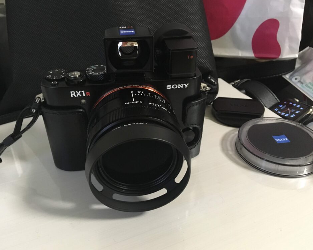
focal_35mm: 31
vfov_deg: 47.1
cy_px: 127
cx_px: 149
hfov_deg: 57.2
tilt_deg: -33.6
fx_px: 287
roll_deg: +0.9
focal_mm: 4.15
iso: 250
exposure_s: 1/15
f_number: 2.2
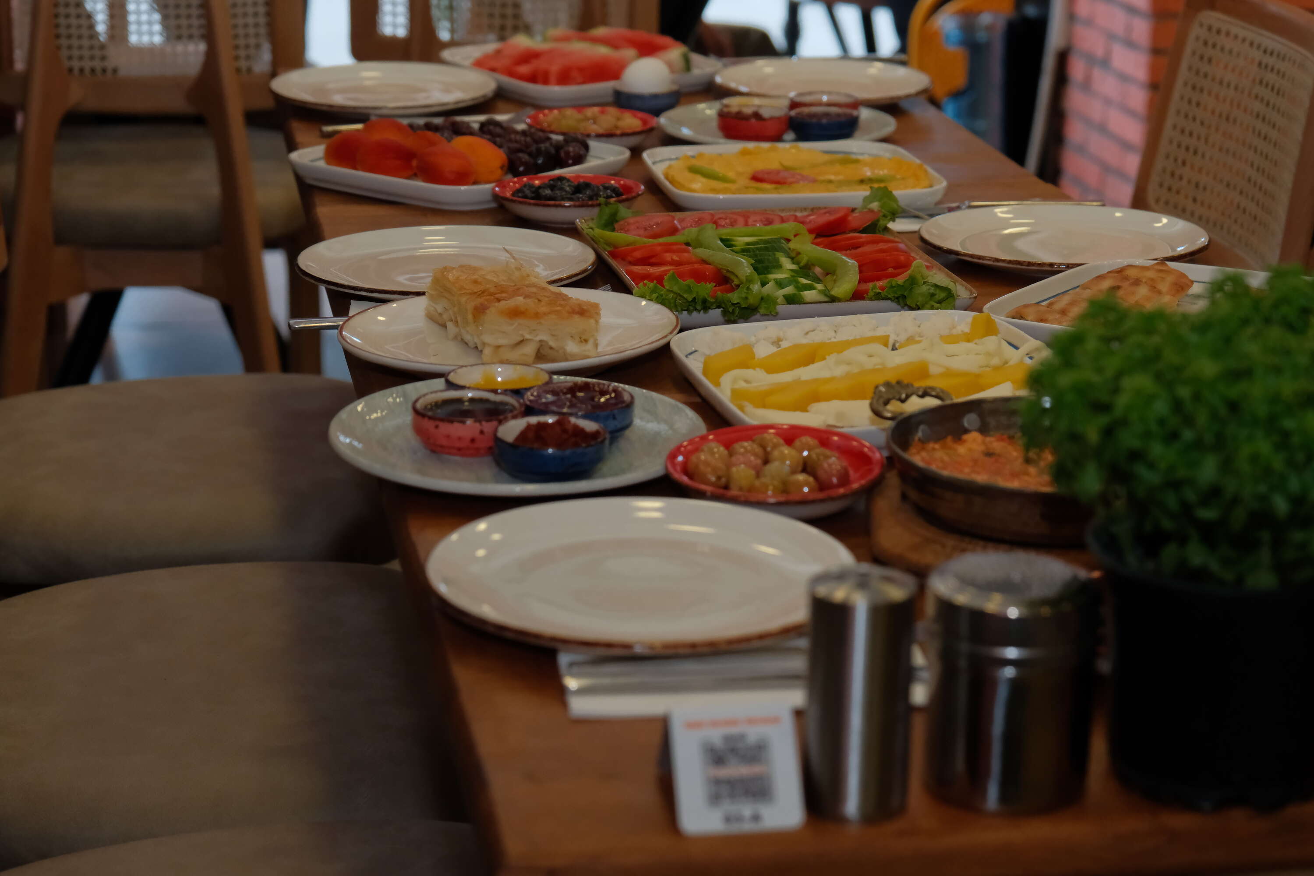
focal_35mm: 73
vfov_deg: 18.7
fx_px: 2664
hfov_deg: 27.7
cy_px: 438
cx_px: 657
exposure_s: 1/640
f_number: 4
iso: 1600
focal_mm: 48.5
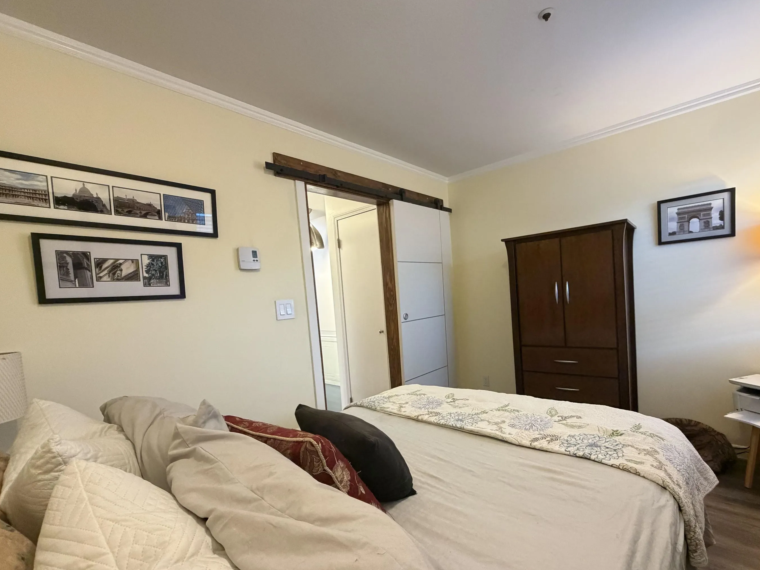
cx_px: 415
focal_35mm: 16
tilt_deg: -3.1
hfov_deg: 94.2
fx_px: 351
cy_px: 314
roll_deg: +3.7
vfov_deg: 77.9
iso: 500
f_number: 2.2
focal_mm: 2.22
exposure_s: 1/60
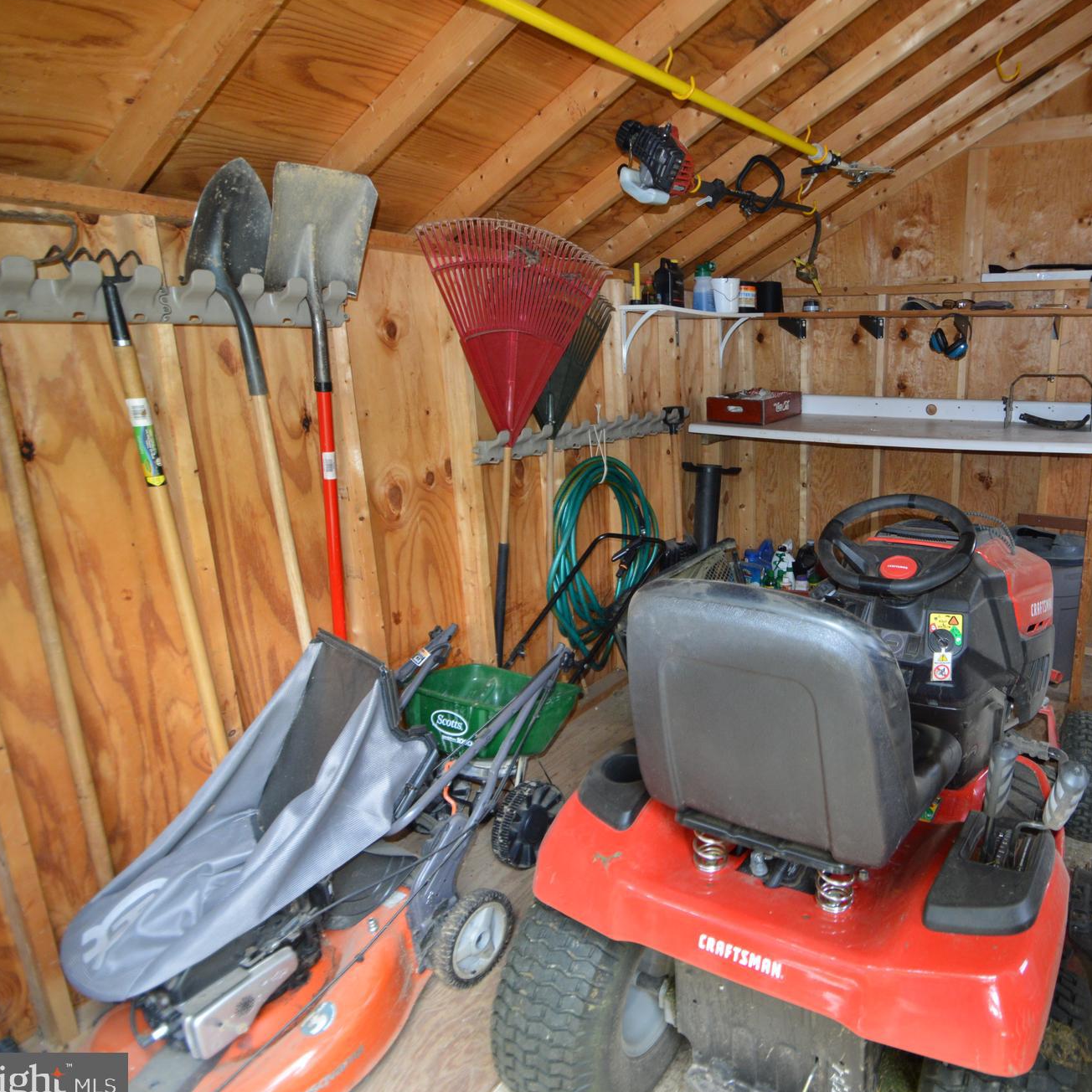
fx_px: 714
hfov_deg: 70.5
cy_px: 543
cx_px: 801
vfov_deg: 74.8
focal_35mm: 20
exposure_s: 1/60
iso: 500
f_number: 3.5
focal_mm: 10
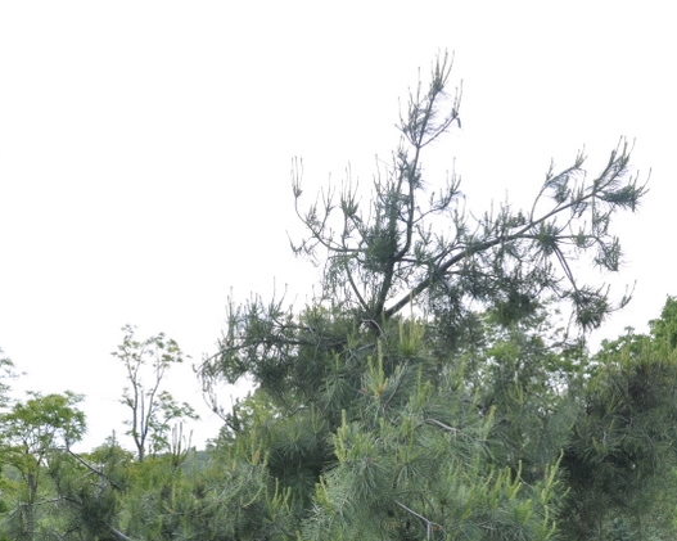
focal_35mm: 47
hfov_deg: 39.6
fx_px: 941
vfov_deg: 30.3
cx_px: 339
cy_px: 509
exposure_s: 1/100
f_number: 10
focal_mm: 22
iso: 200
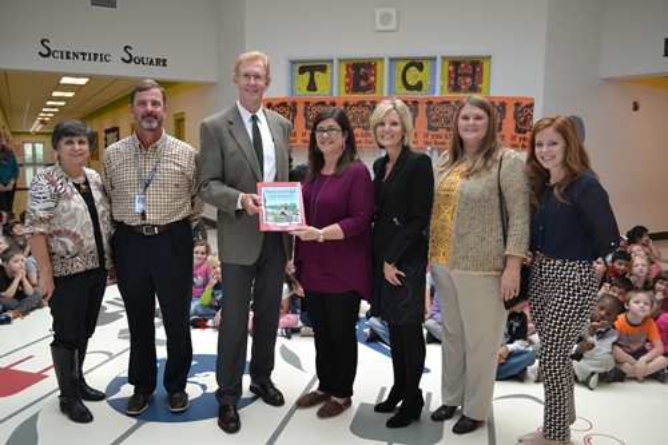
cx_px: 334
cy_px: 222
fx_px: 501
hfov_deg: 67.4
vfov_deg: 47.9
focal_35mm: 27
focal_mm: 18
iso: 400
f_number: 4.5
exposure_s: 1/80
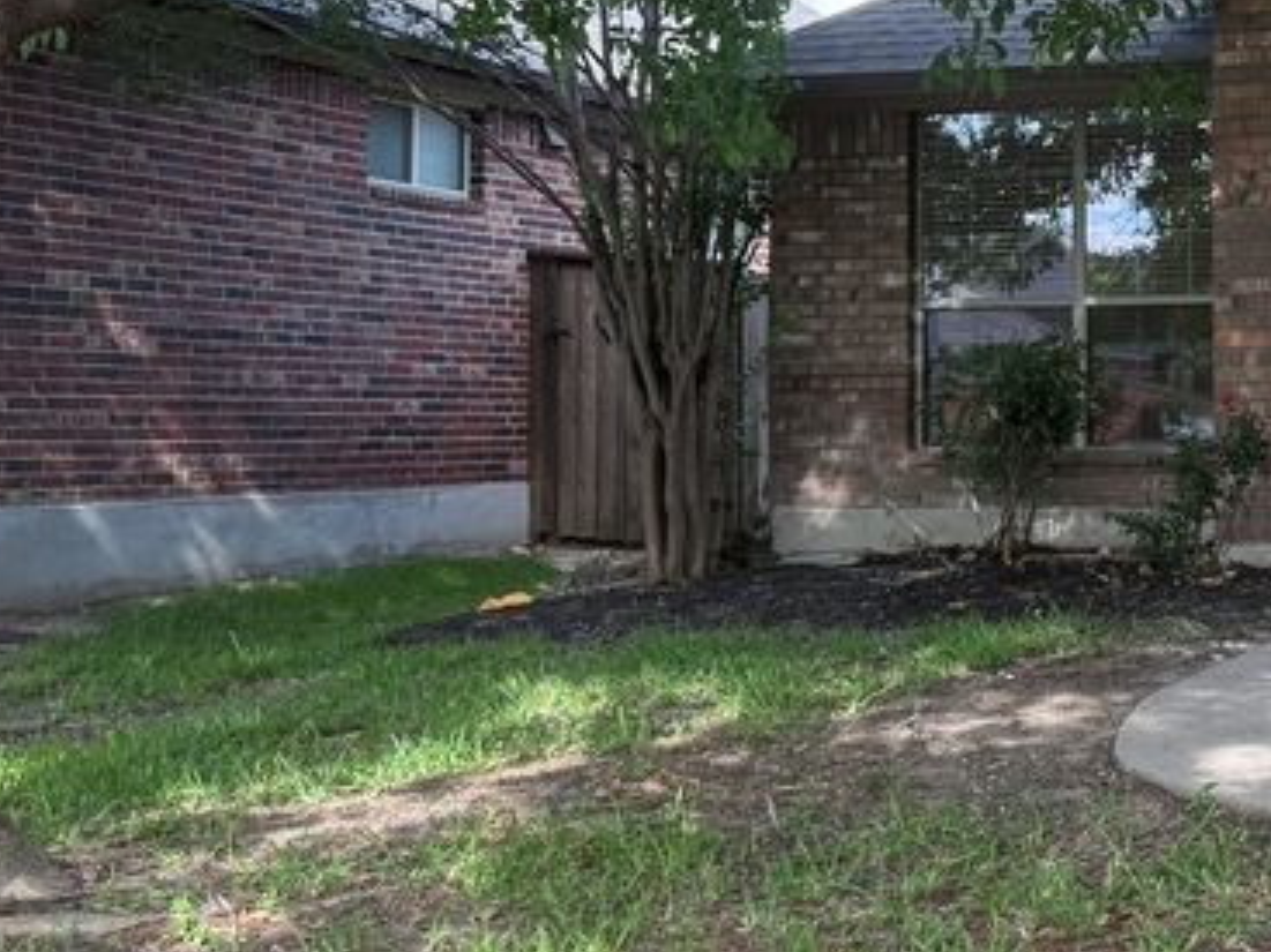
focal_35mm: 67
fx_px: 2459
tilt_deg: +2.6
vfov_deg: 21.8
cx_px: 1330
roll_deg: +0.4
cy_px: 291
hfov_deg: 27.0
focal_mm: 6.76
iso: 100
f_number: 1.78
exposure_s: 1/473
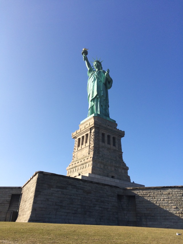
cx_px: 92
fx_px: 204
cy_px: 122
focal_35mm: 29
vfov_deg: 61.7
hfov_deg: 48.2
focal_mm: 4.15
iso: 32
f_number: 2.2
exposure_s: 1/1953
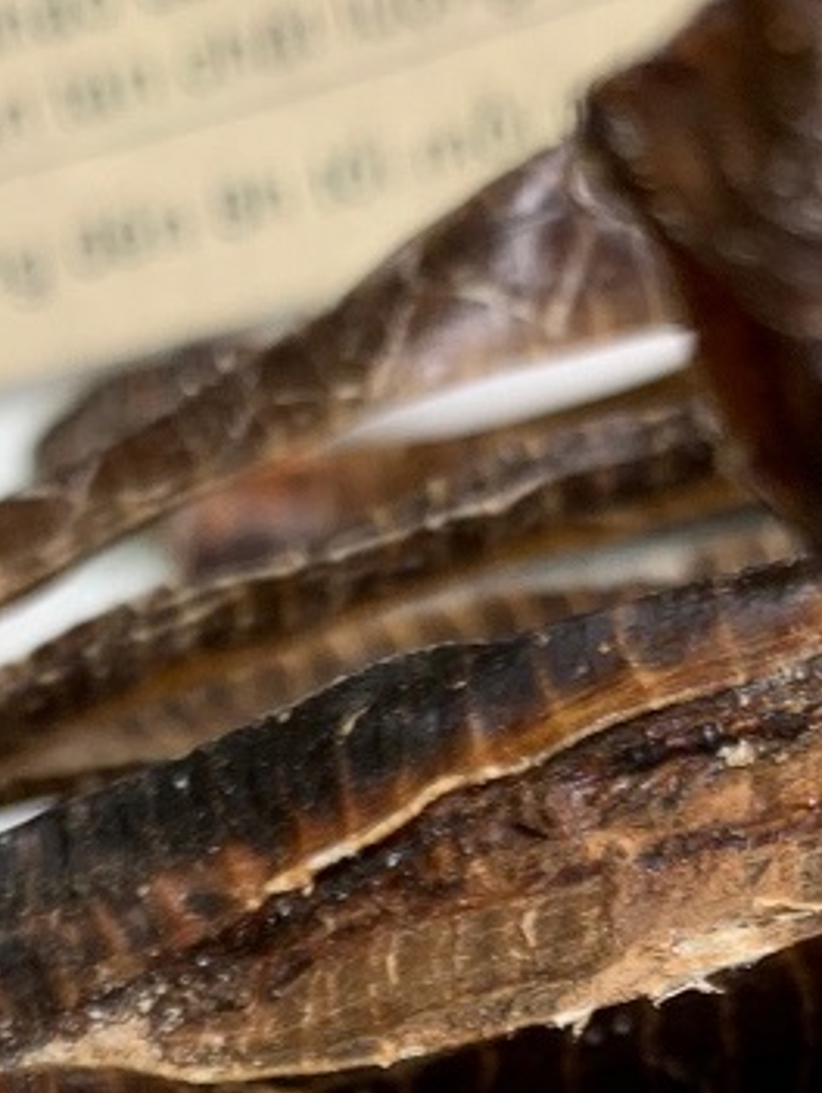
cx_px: 369
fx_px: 3508
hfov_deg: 13.4
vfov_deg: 16.6
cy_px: 1464
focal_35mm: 111
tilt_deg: -53.8
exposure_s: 1/152
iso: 25
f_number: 1.8
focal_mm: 4.25
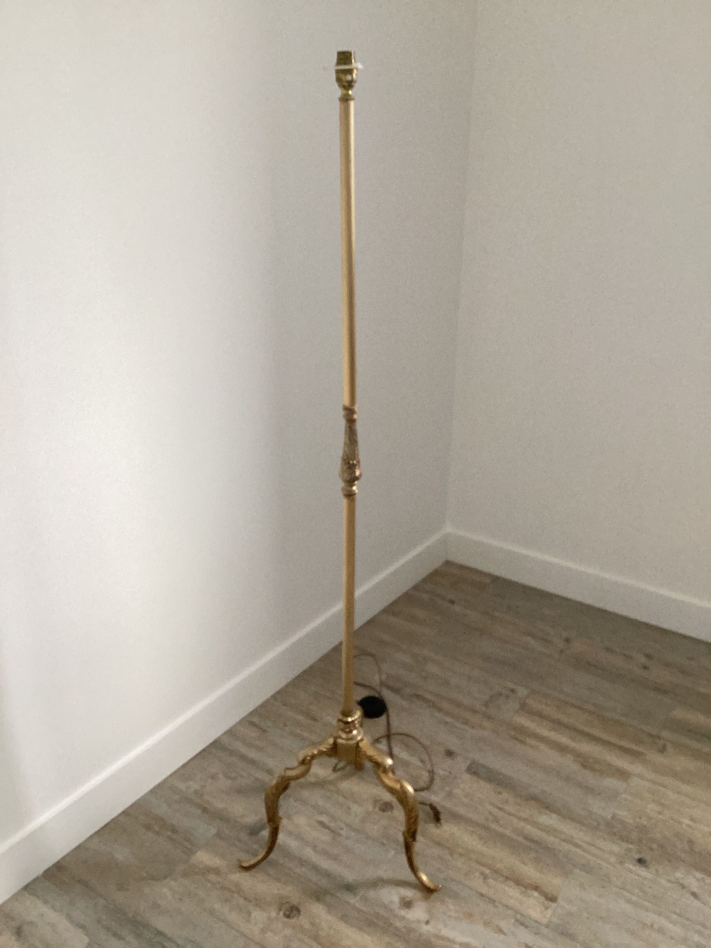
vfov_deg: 58.4
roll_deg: +0.1
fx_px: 849
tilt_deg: -23.5
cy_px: 474
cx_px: 356
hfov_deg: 45.4
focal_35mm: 31
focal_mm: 3.3
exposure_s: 1/60
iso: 160
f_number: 2.4
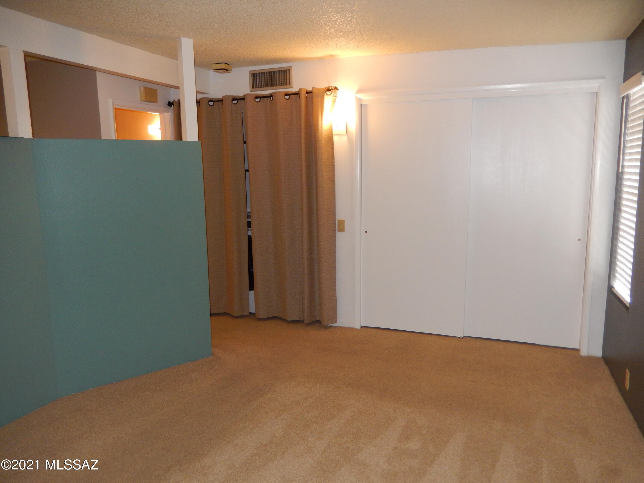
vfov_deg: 54.9
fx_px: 465
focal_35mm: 25
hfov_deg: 69.4
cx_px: 322
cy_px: 242
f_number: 3.4
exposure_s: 1/30
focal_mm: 4.5
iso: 200
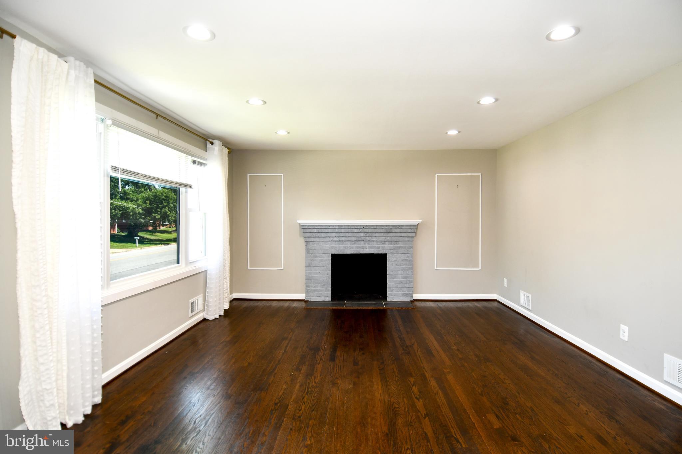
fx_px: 341
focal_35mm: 18
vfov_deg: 67.4
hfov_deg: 90.0
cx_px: 341
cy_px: 227
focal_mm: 12
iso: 280
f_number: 4
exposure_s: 1/60
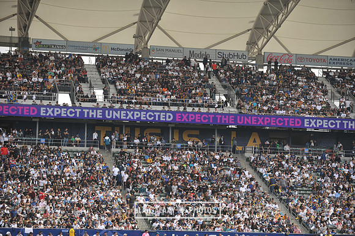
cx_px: 178
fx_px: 1183
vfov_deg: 11.4
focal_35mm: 120
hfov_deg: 17.1
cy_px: 118
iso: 320
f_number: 3.5
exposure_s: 1/2500
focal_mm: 120
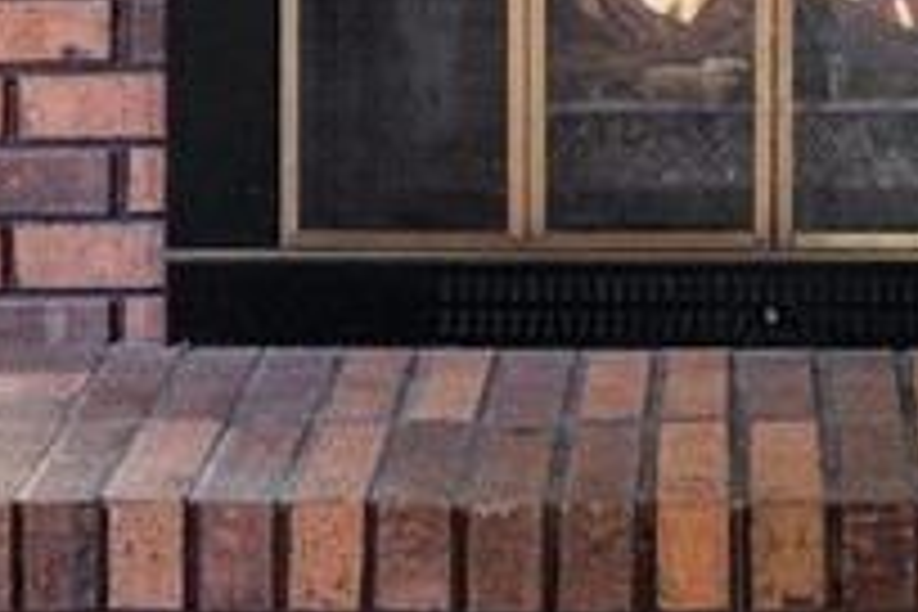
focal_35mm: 128
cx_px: 729
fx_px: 3264
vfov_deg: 10.1
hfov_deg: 15.9
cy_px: -484
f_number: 9
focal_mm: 24
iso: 250
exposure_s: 1/2
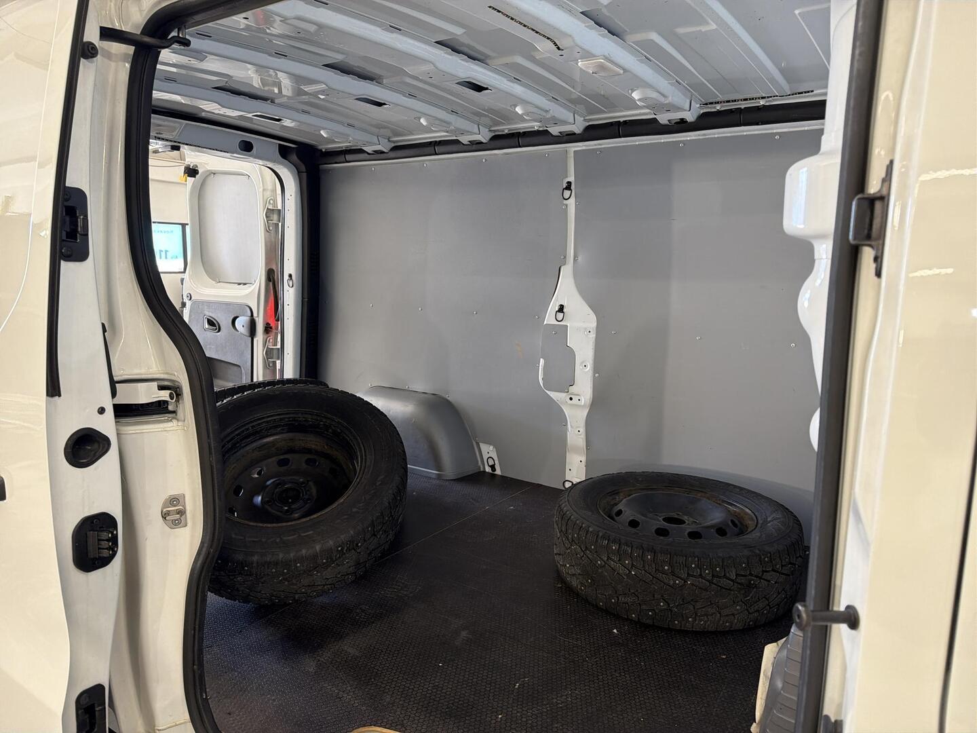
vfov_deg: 56.8
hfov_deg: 71.6
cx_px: 488
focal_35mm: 24
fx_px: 677
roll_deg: +0.1
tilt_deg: -8.8
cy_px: 366
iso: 160
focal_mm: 6.76
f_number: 1.78
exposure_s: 1/50
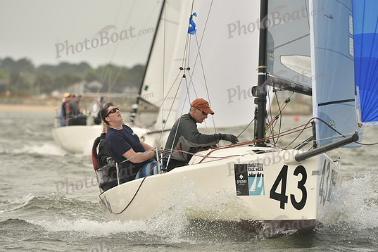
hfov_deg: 4.8
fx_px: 4536
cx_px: 191
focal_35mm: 432
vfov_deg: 3.2
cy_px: 131
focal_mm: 400
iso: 320
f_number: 7.1
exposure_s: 1/1000
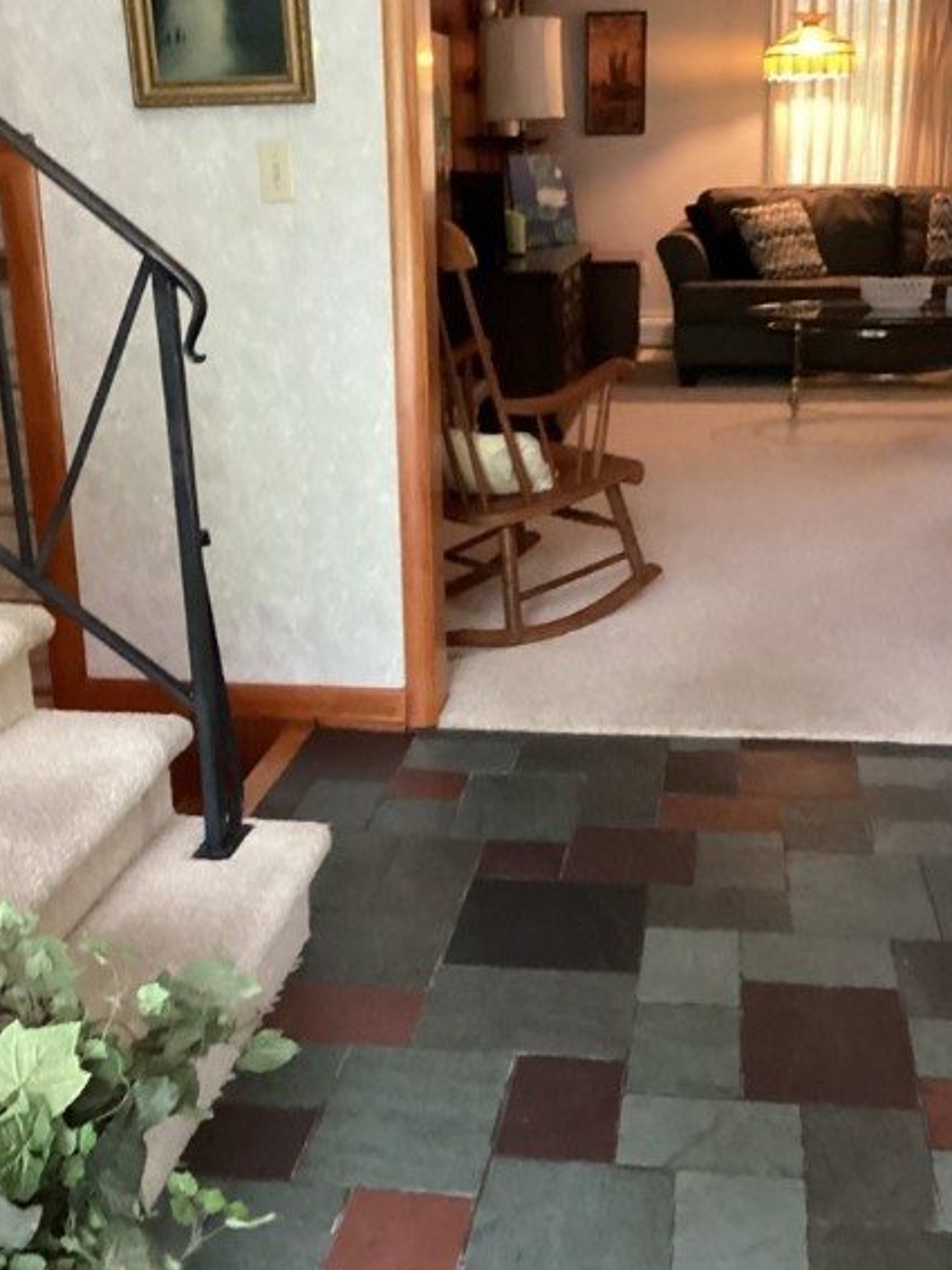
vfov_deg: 44.8
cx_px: 506
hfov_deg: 34.3
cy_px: 600
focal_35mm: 42
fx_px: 1541
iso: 640
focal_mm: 3.3
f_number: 2.4
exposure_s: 1/30
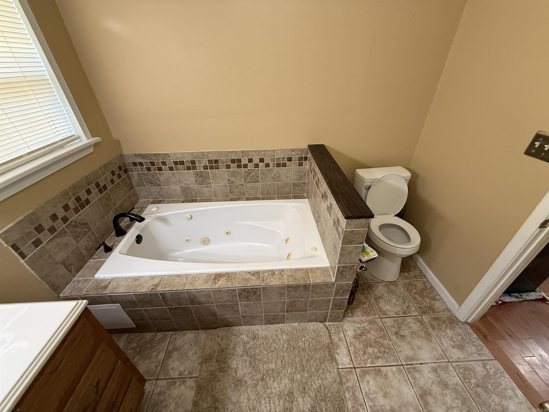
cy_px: 206
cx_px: 274
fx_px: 222
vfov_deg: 85.7
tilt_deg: -32.3
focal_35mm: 14
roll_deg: +1.3
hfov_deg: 102.1
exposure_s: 1/60
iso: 250
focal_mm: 2.22
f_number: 2.2
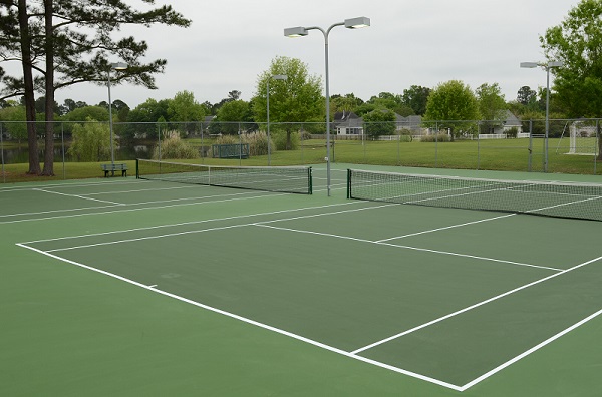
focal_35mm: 36
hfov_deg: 53.3
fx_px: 600
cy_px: 198
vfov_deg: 36.6
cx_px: 301
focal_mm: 24
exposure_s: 1/160
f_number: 6.3
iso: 200
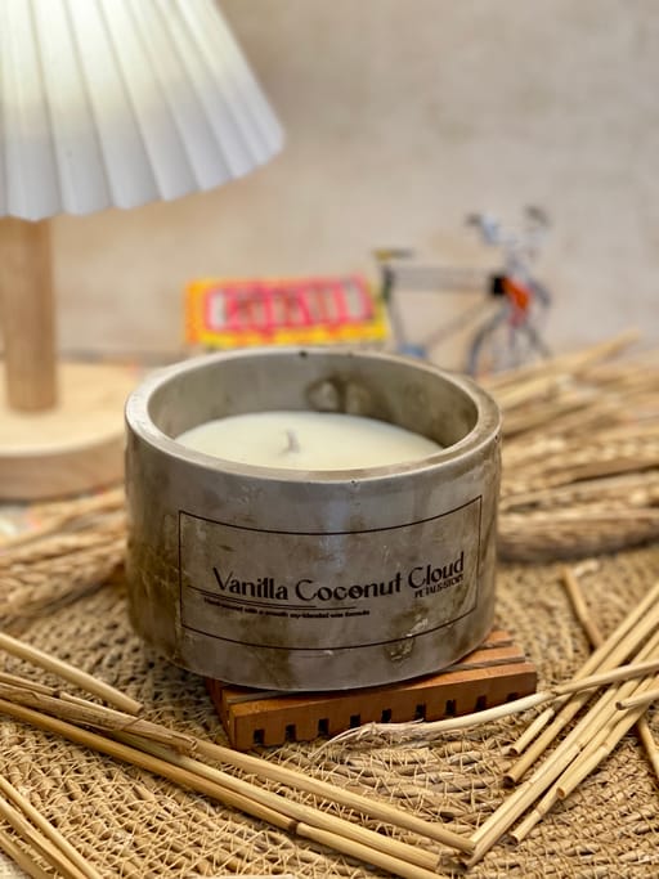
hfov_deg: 22.9
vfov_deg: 30.3
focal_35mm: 64
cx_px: 330
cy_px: 440
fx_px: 1625
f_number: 2.2
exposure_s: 1/33
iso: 160
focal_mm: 7.5
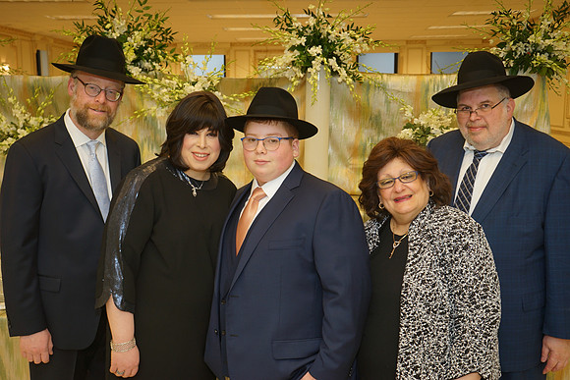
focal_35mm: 36
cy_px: 190
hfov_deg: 53.1
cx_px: 285
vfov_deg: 36.9
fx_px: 570
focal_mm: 36
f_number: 5
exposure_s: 1/100
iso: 400
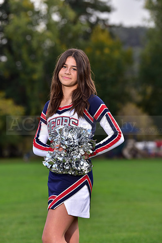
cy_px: 122
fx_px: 911
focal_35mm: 135
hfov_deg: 10.2
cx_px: 81
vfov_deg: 15.2
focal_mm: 135
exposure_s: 1/250
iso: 160
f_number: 4.5
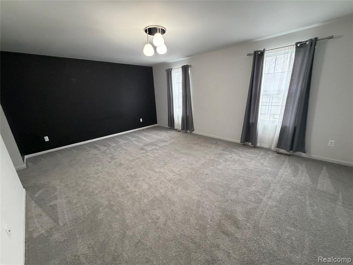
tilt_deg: -12.7
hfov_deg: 102.1
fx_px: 143
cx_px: 176
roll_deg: +2.6
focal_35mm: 14
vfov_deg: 85.7
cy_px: 132
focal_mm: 2.22
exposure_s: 1/60
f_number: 2.2
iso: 320
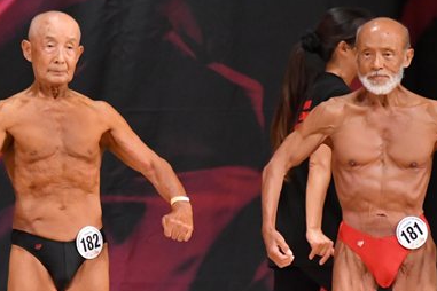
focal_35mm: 641
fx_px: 7780
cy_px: 246
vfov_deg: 2.1
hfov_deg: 3.2
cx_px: 200
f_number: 5.6
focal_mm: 210
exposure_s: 1/400
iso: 5600
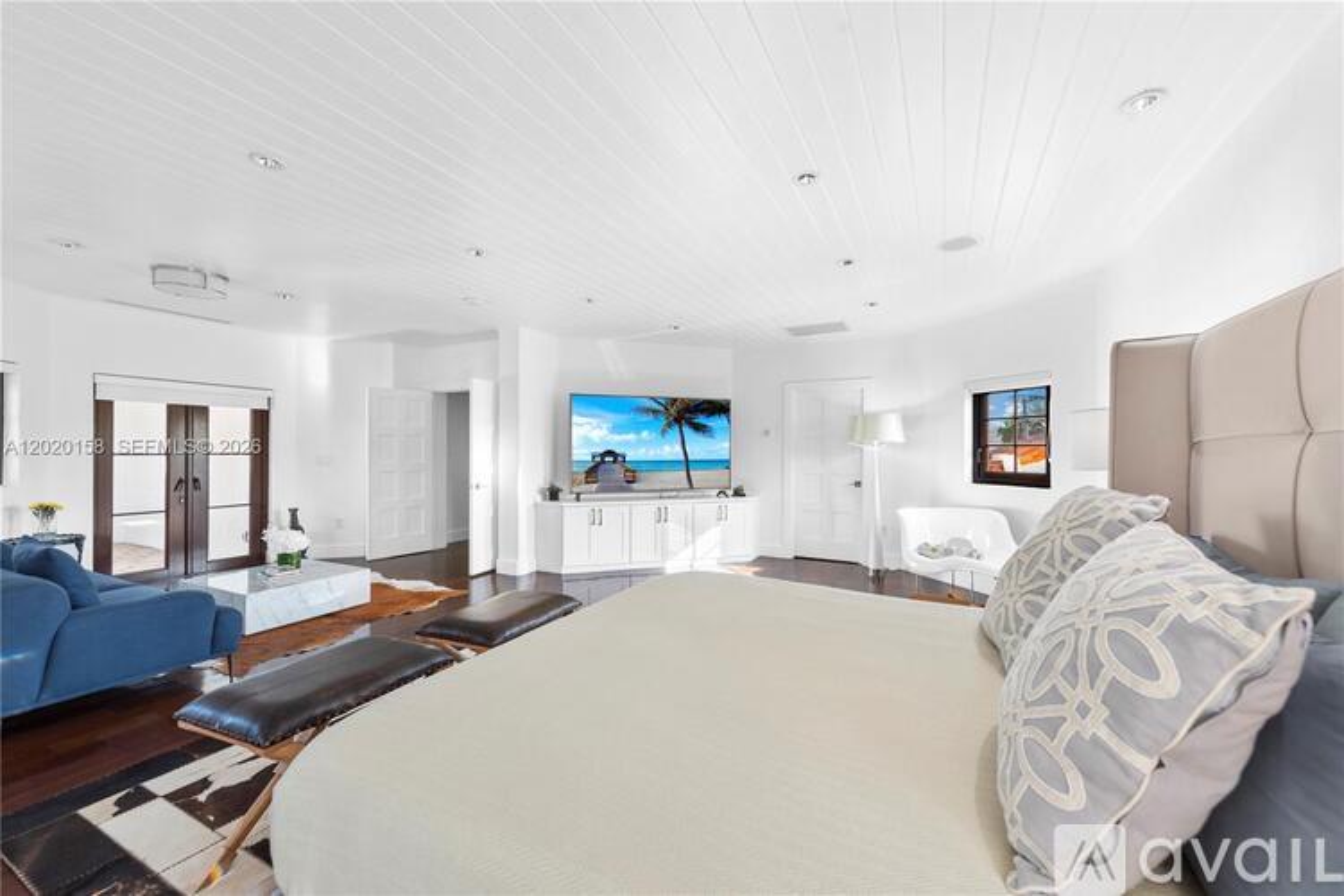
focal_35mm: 14
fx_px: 523
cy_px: 448
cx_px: 672
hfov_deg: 104.3
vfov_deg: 81.2
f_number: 8
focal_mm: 14
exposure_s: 1/160
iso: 320
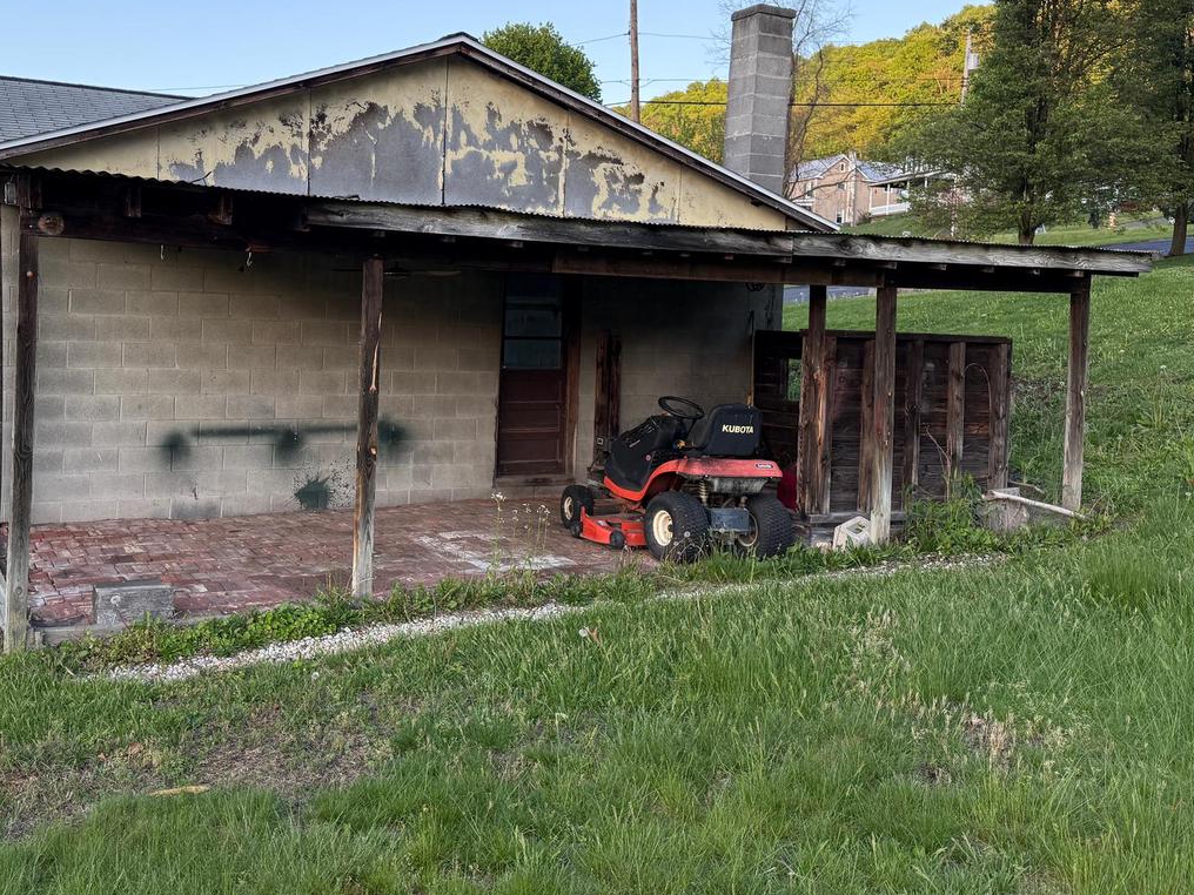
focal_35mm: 34
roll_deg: -2.4
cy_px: 343
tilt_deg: +1.6
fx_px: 1173
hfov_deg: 53.0
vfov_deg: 41.5
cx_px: 405
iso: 100
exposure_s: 1/535
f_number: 1.78
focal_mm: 6.76
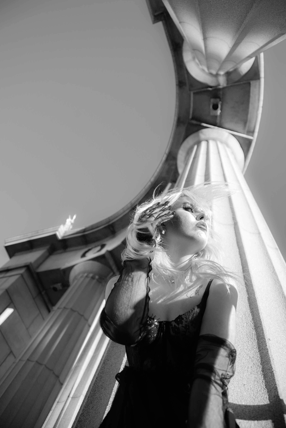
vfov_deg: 65.5
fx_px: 333
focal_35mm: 28
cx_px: 143
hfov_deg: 46.4
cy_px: 214
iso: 125
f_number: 4
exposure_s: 1/180
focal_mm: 28
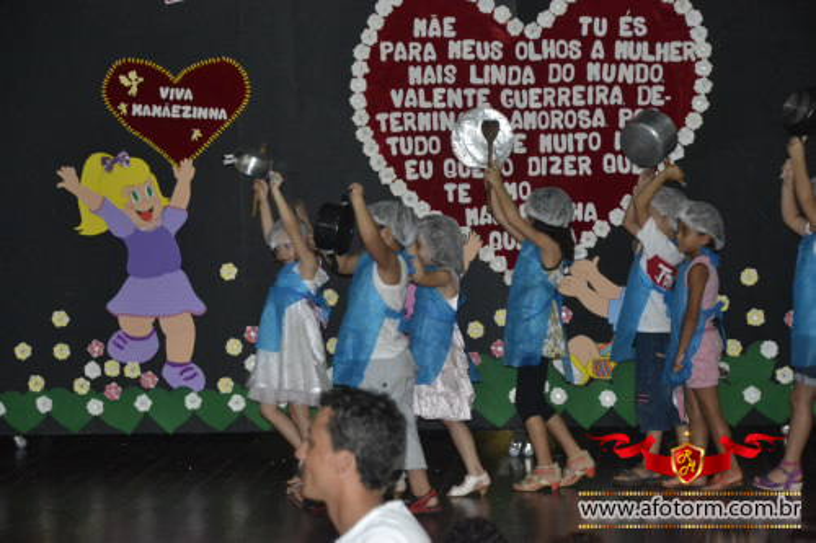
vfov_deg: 10.2
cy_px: 272
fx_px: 3059
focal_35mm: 135
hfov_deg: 15.2
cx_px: 408
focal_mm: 90
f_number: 5.6
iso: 3200
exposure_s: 1/60
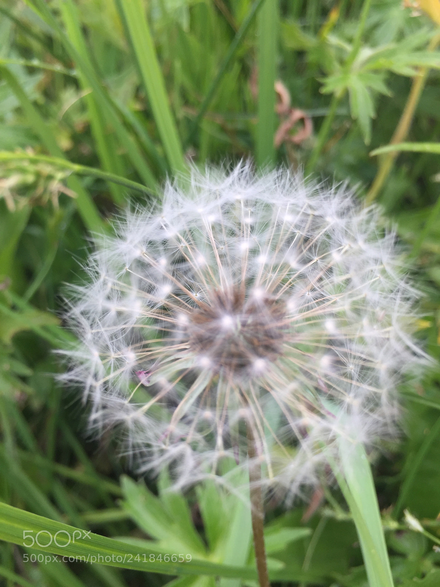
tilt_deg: -40.2
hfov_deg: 48.2
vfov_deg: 61.7
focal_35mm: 29
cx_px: 220
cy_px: 294
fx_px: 491
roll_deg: -6.3
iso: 32
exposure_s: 1/282
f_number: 2.2
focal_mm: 4.15
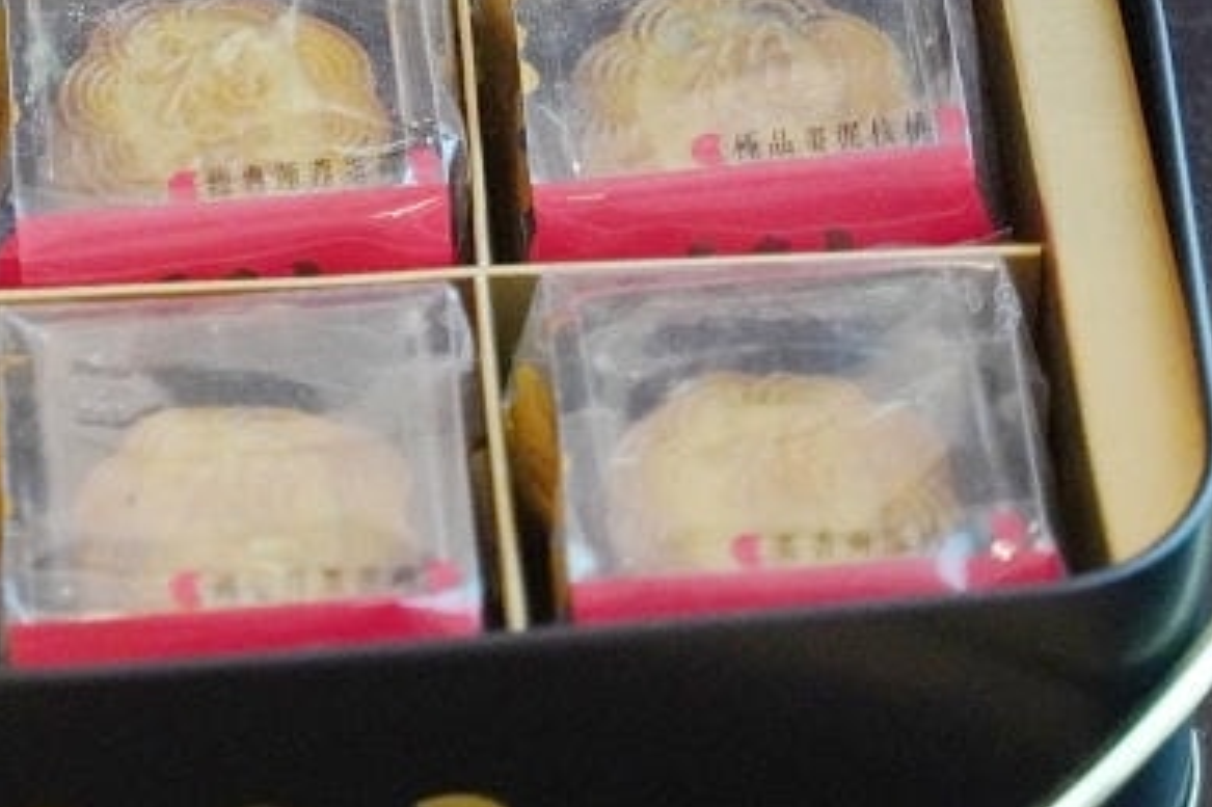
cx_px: 19
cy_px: -389
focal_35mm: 182
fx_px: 6124
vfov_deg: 7.4
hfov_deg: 11.2
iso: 8000
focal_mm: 59
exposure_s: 1/160
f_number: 2.8
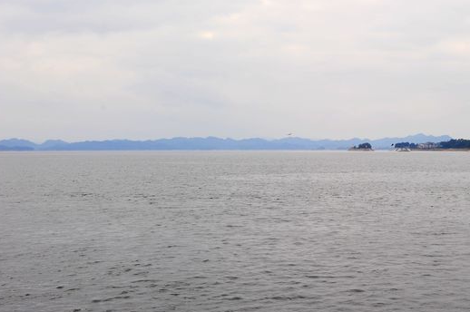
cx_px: 339
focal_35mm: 68
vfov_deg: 19.9
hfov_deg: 29.3
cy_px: 94
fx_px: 887
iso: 200
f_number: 9
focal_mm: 44
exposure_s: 1/320
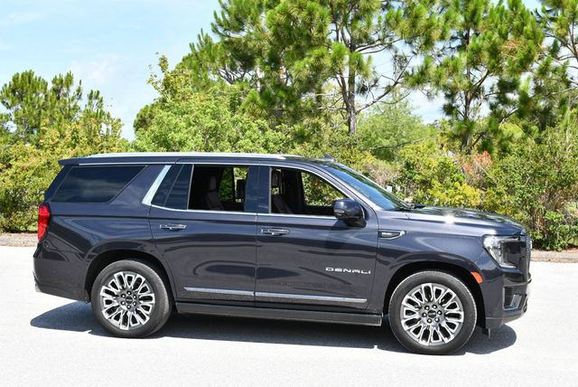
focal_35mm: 56
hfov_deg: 35.6
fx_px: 900
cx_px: 289
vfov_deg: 24.2
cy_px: 194
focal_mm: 28
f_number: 8
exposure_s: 1/250
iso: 200
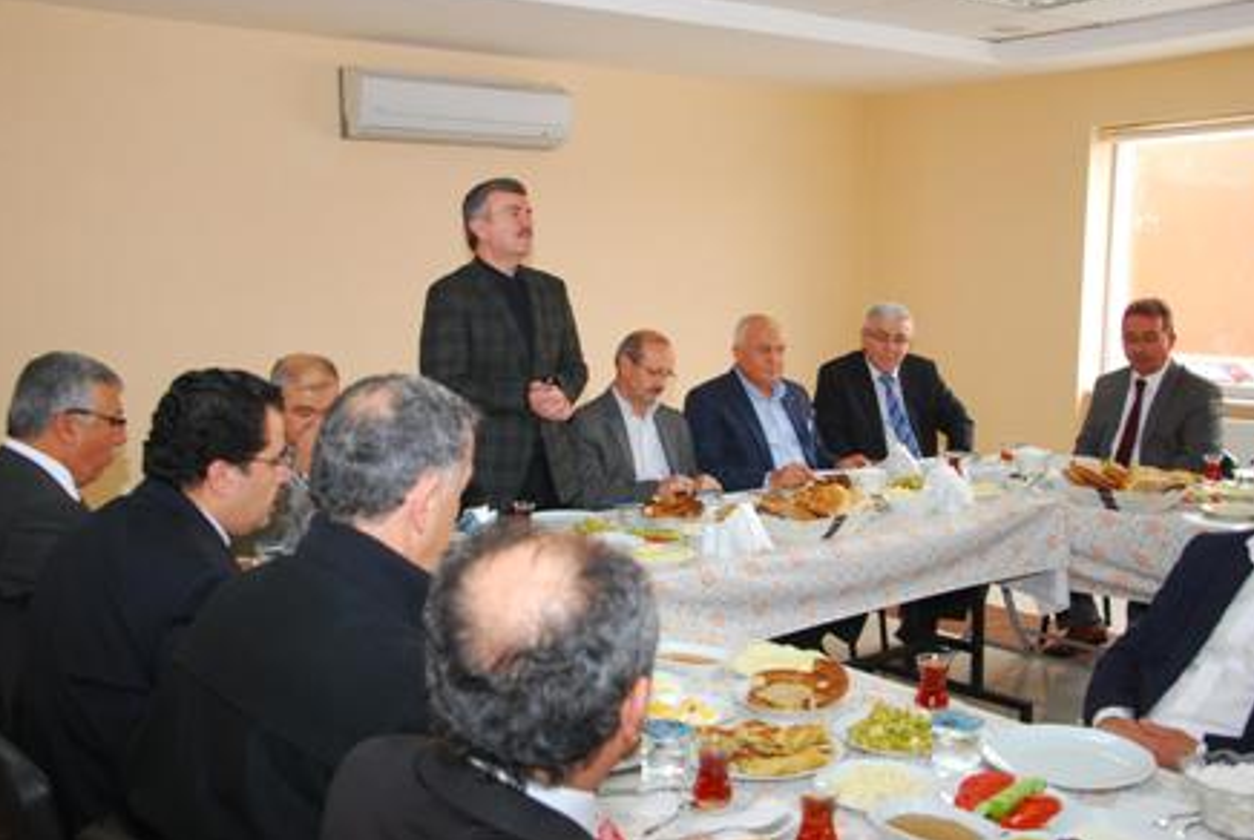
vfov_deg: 34.7
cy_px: 414
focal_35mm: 39
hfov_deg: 50.0
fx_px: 1343
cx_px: 633
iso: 500
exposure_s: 1/50
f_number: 6.3
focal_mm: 25
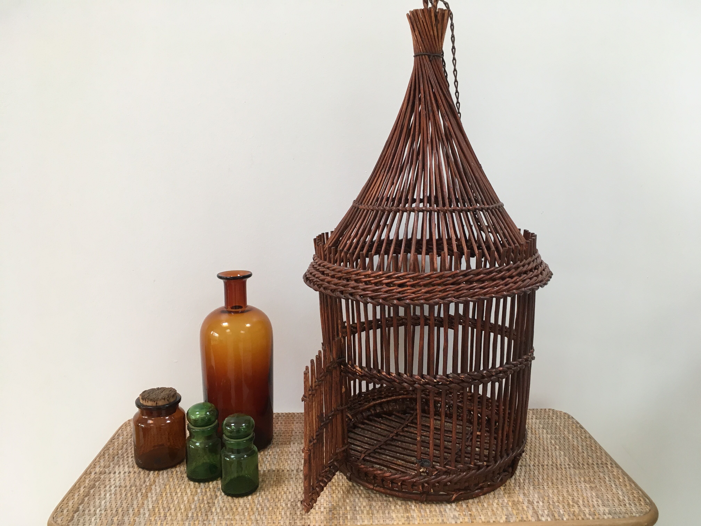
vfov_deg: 48.2
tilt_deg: -10.6
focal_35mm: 29
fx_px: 587
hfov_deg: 61.7
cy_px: 263
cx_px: 350
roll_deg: +0.5
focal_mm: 4.15
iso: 40
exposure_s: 1/33
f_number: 2.2
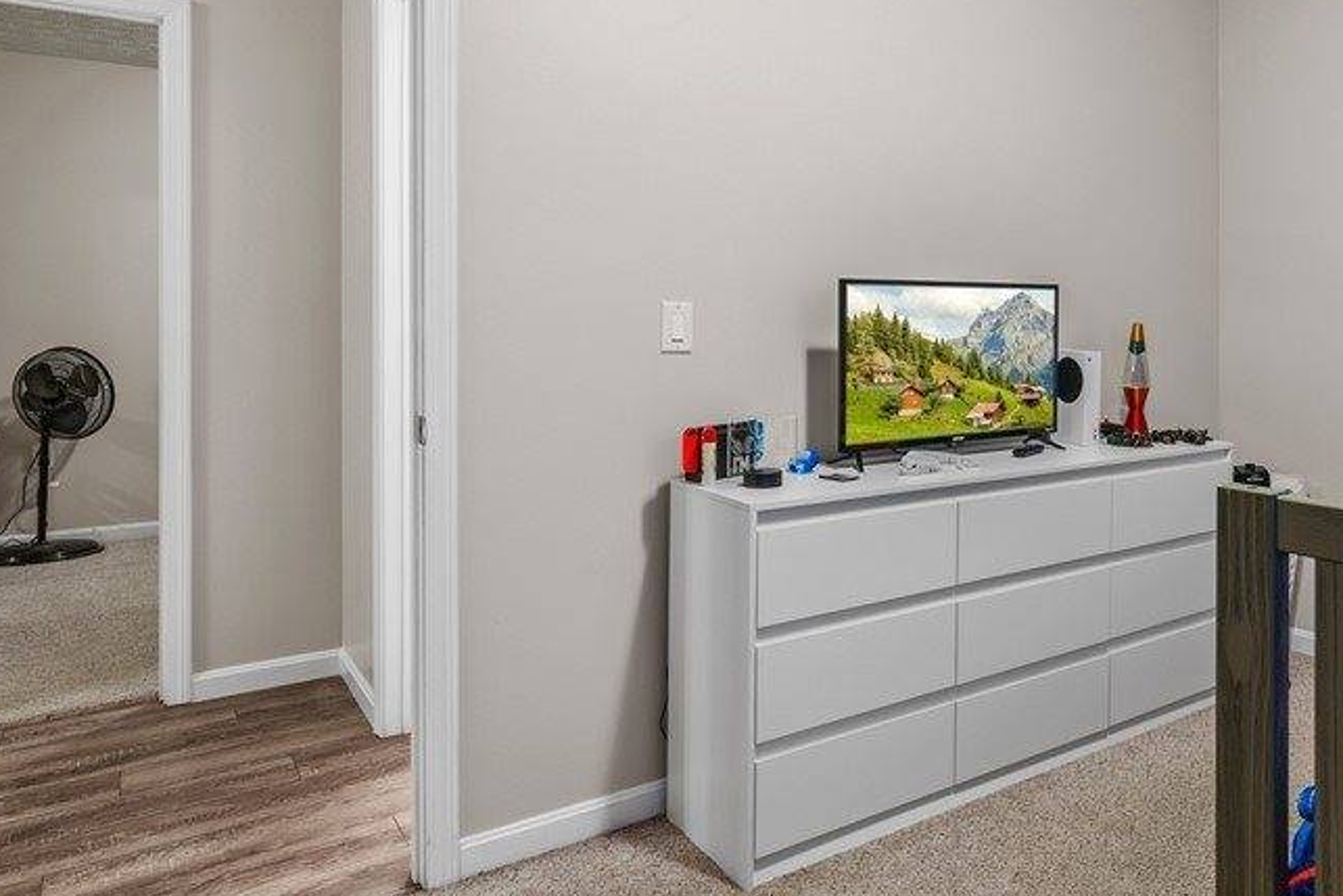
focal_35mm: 27
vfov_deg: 47.5
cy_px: 328
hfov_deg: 63.5
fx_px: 1007
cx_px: 1006
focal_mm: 16
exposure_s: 5
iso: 400
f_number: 11
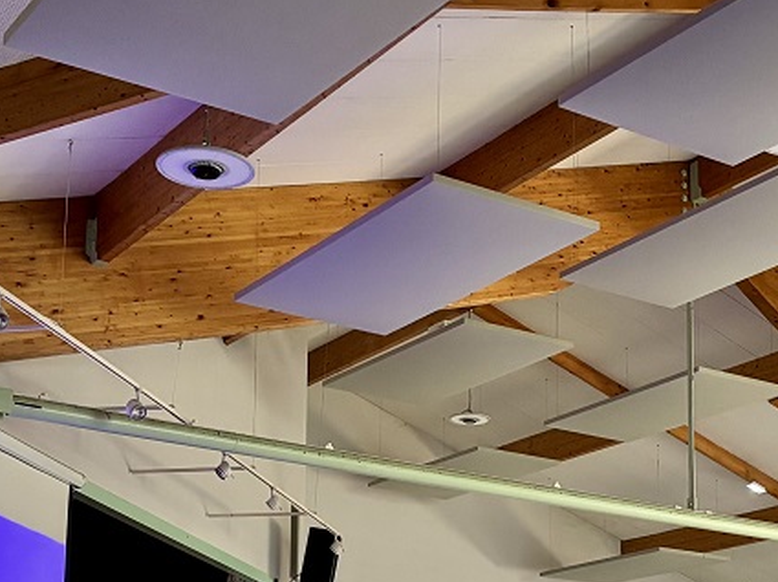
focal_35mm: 70
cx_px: 481
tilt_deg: +10.6
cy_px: 528
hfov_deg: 27.7
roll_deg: -0.5
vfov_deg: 20.5
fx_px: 1572
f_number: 1.6
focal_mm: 5.96
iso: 400
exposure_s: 1/40
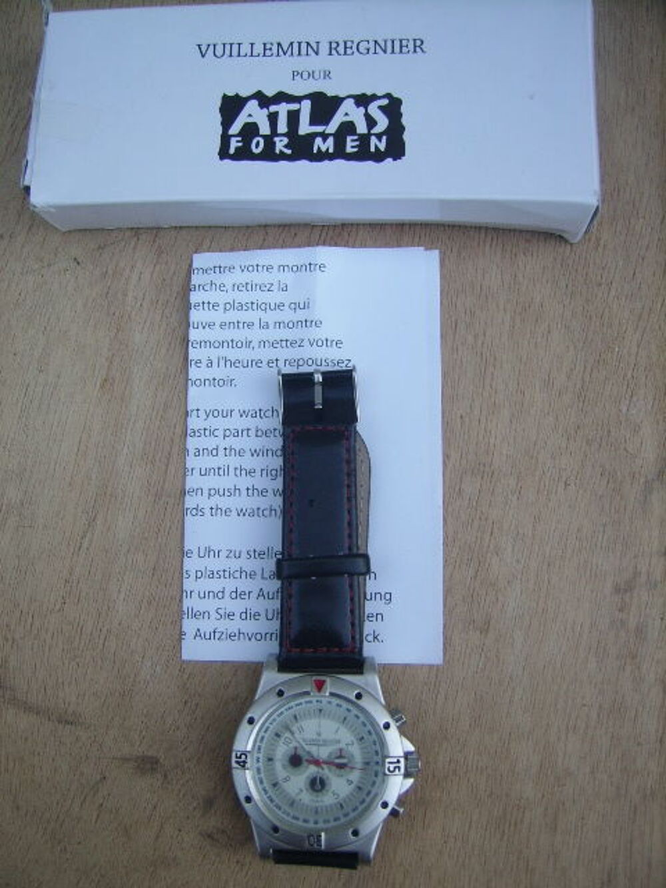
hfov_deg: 40.7
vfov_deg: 52.6
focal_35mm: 35
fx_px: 898
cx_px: 333
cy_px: 444
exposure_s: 1/136
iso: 100
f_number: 2.8
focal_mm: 5.95
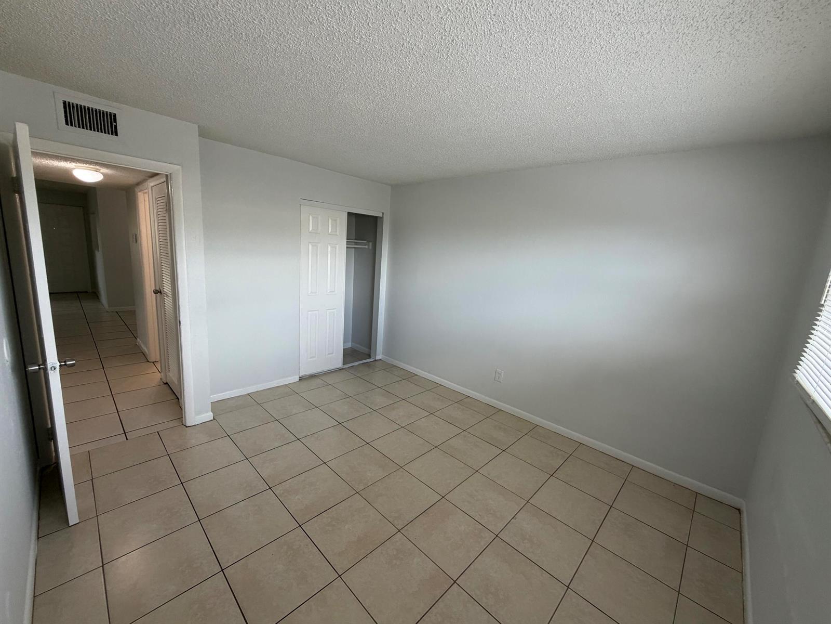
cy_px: 312
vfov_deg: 85.7
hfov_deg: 102.1
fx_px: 336
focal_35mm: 14
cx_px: 416
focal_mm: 2.22
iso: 160
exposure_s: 1/121
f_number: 2.2
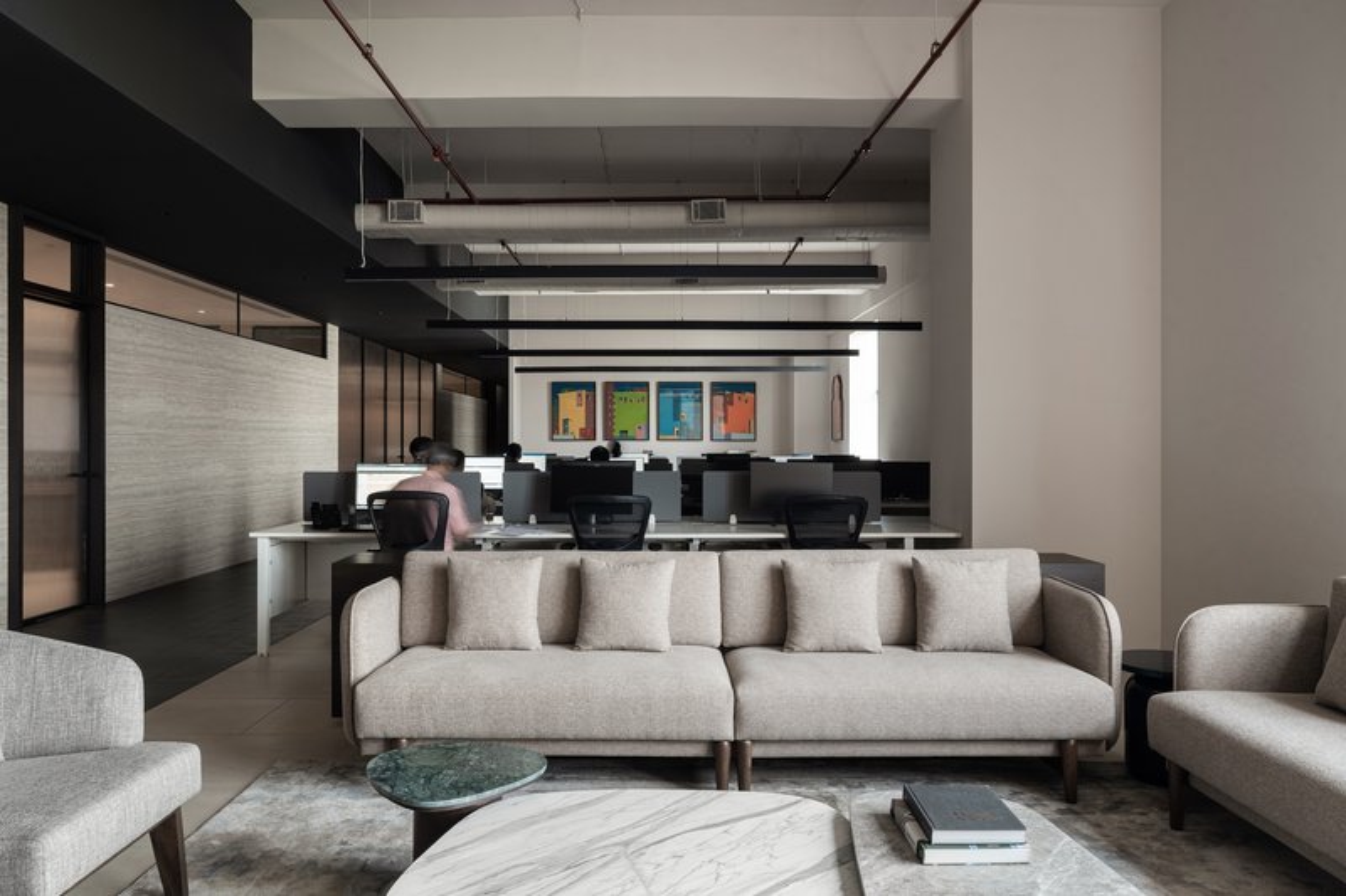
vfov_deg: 49.5
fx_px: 972
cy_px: 448
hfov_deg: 69.4
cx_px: 673
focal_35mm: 26
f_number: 10
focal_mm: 26
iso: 100
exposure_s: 1.6
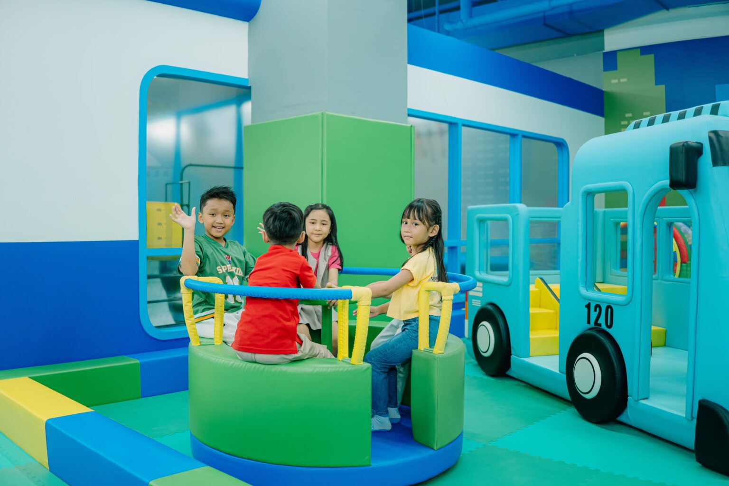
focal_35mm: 35
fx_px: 709
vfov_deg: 37.9
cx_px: 364
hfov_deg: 54.4
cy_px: 243
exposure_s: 1/320
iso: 400
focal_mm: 35
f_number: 1.8
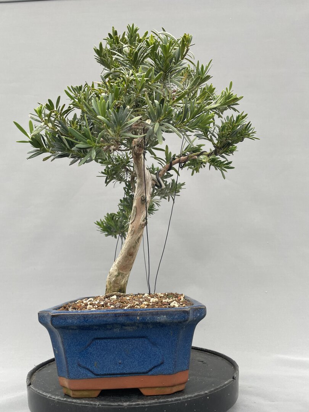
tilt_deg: +11.7
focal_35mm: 26
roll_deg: +1.0
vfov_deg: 67.3
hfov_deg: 53.1
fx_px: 309
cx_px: 154
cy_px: 206
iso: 64
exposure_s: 1/121
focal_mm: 4.2
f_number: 1.6
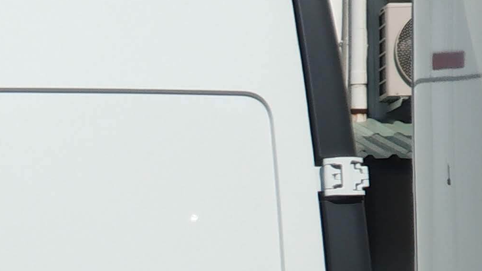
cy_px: 457
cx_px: -201
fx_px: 2888
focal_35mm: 226
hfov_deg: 9.3
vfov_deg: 5.3
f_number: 2.6
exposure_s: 1/1259
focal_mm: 6.06
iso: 100
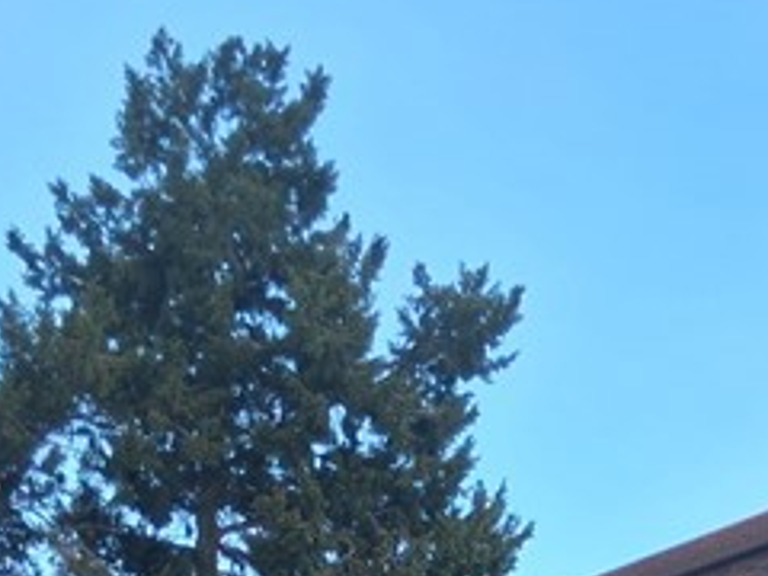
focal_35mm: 111
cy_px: 1027
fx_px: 2463
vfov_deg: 12.3
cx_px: 720
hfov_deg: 17.4
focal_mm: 3.98
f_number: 1.8
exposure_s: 1/488
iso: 25
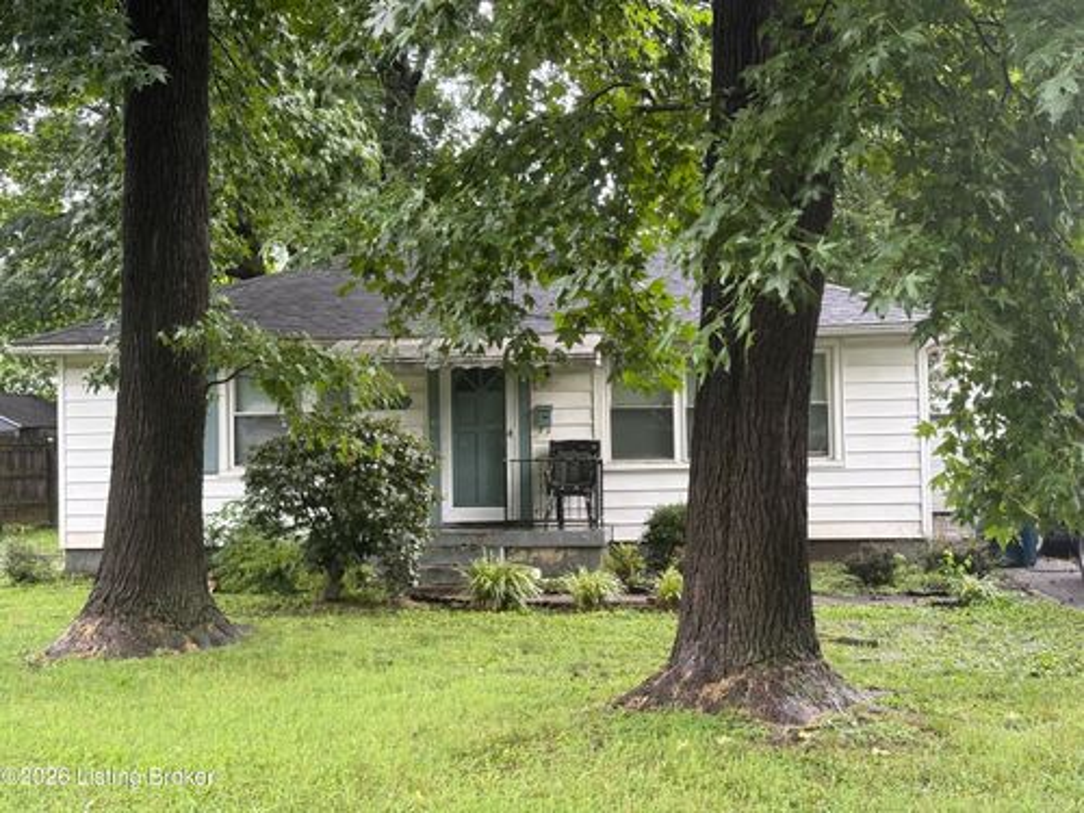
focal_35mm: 52
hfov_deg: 36.8
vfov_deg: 28.0
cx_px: 542
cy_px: 406
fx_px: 1628
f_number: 1.6
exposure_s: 1/60
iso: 80
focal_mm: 5.96
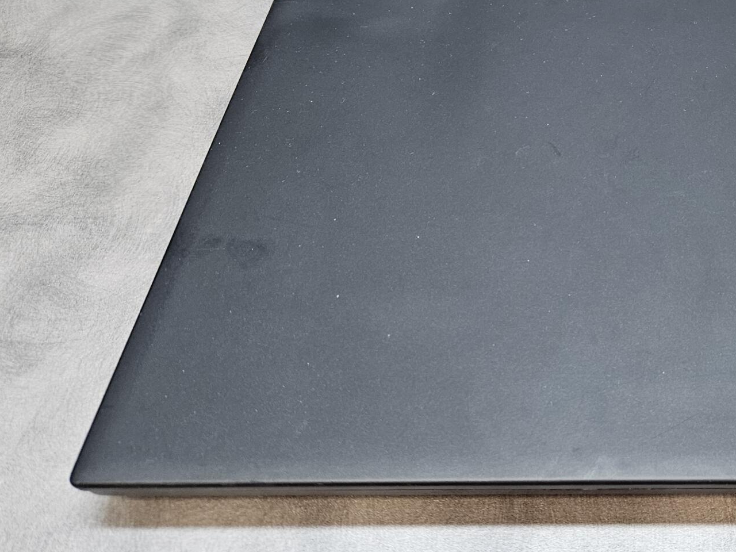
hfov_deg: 38.3
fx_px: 978
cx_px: 669
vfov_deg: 30.1
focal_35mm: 46
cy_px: 49
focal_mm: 5.4
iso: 250
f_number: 1.8
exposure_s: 1/100
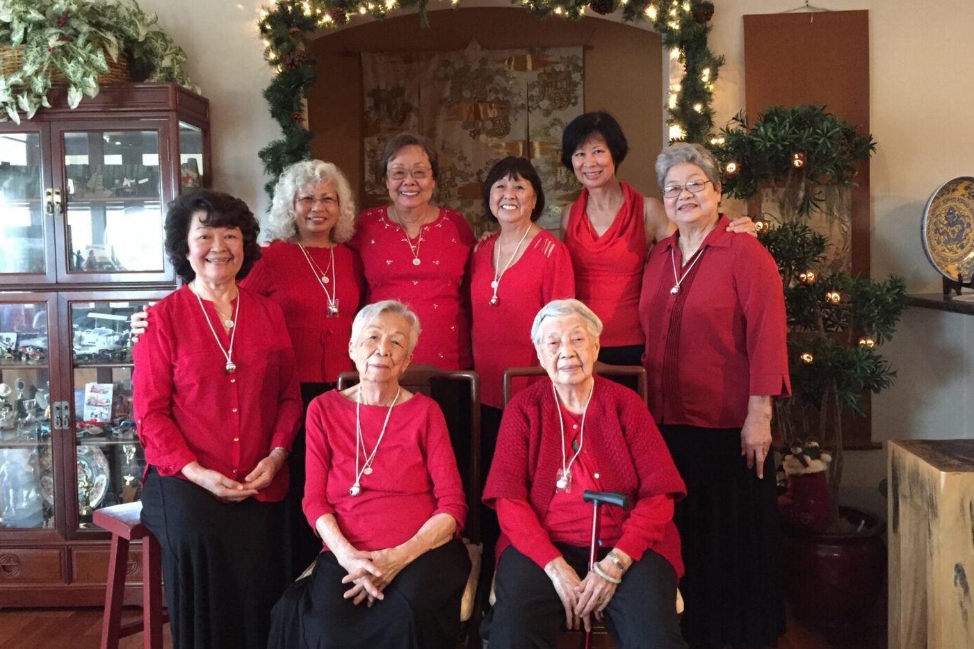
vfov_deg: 42.3
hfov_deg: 60.3
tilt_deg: -2.5
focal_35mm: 31
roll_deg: -0.1
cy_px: 294
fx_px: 839
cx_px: 492
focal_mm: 4.15
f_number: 2.2
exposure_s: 1/15
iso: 320
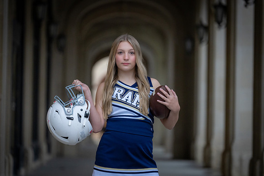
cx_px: 132
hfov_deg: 13.8
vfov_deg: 9.3
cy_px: 88
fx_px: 1088
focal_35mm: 148
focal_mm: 148
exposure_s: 1/250
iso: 2500
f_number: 2.8
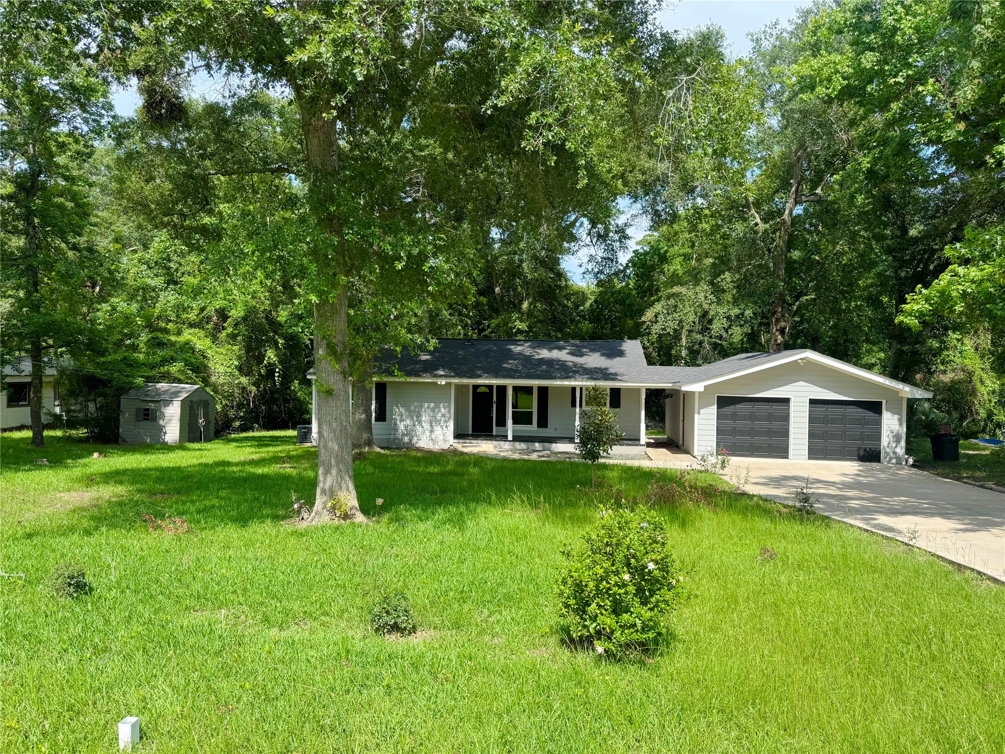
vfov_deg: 56.8
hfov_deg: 71.6
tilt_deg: -1.7
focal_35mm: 24
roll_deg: -0.9
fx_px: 697
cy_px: 377
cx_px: 502
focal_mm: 6.76
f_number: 1.78
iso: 80
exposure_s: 1/1637
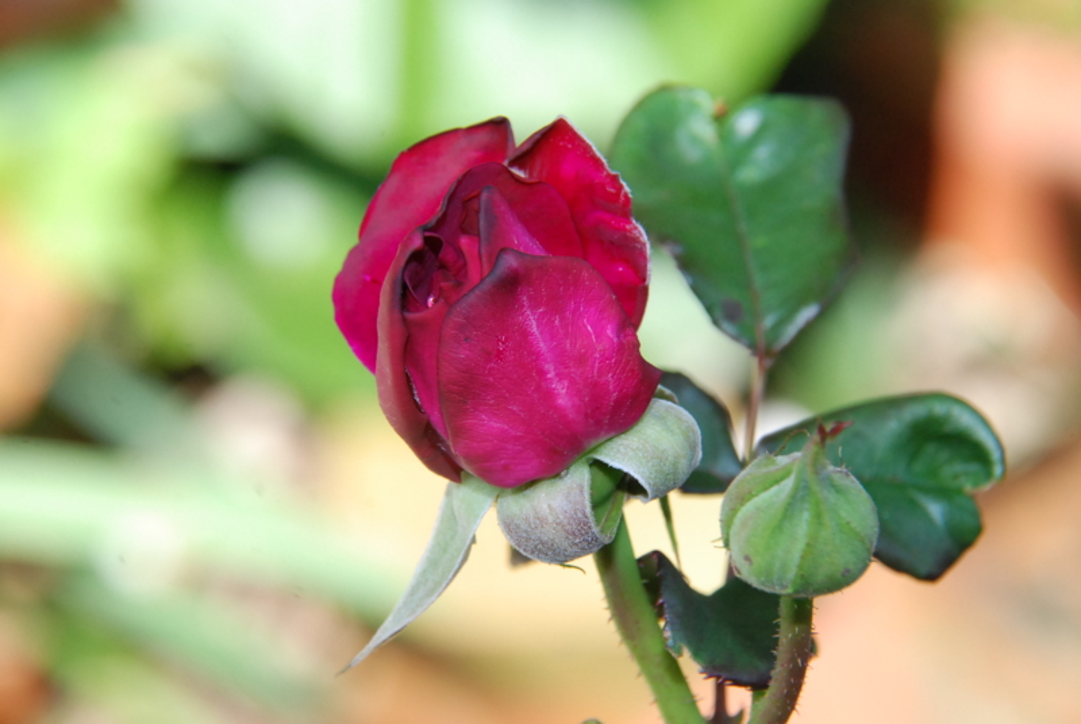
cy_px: 362
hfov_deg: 4.6
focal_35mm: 450
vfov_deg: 3.1
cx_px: 540
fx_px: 13532
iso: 800
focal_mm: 300
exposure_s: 1/200
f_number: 13
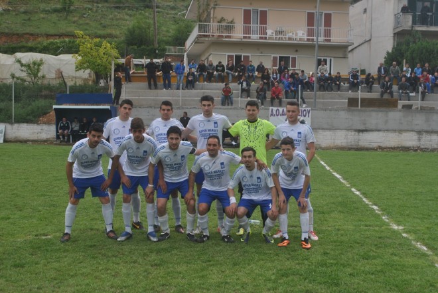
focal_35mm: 48
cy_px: 146
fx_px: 584
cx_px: 219
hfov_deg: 41.1
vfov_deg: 28.1
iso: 100
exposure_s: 1/160
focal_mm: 32
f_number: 6.3
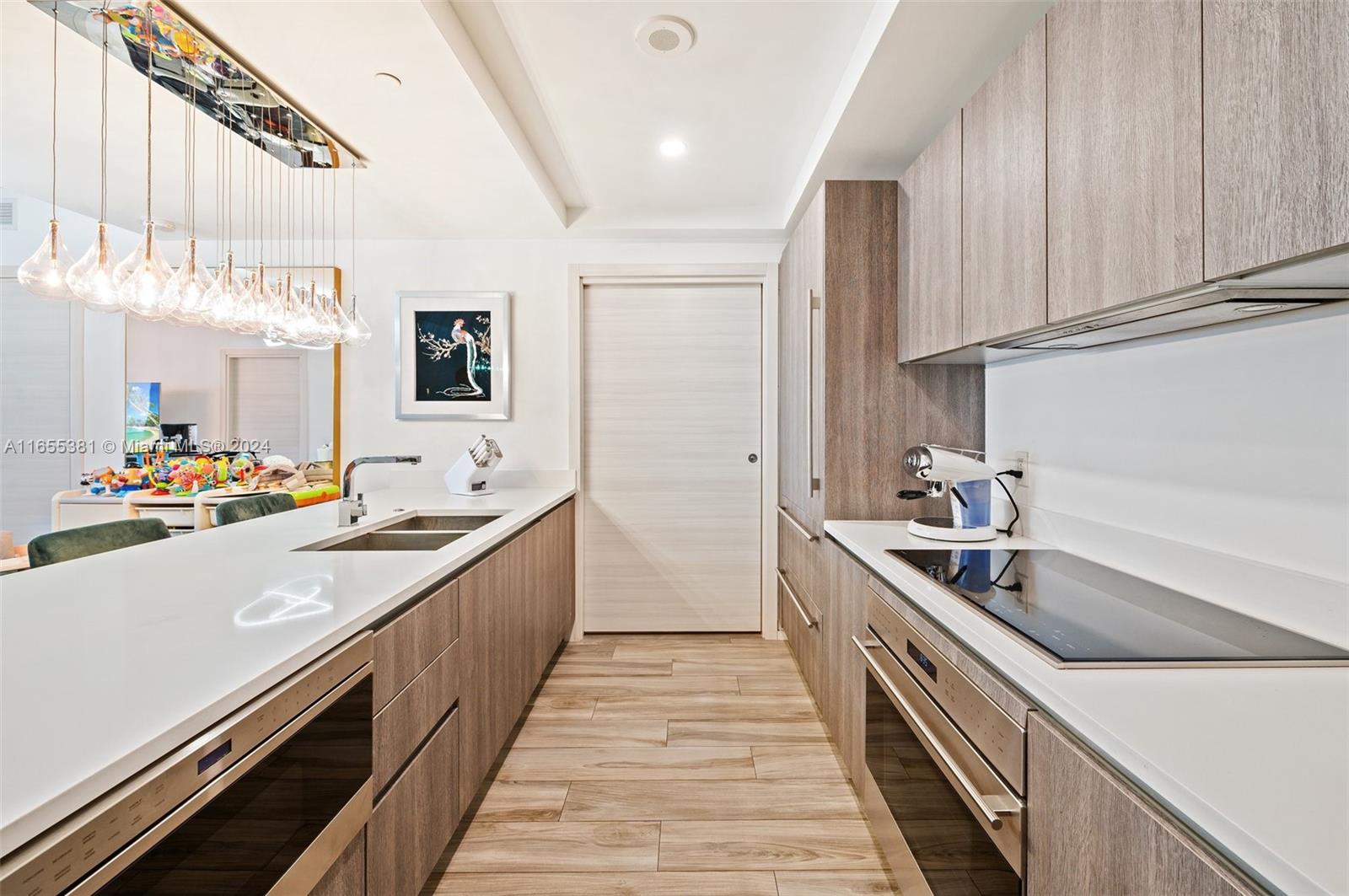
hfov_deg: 104.3
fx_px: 524
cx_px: 674
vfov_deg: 81.1
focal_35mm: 14
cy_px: 448
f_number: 8
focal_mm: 14
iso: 200
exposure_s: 1/4
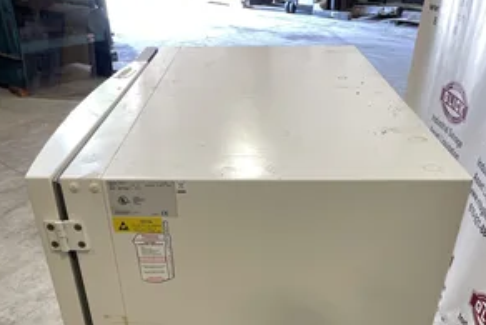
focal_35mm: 37
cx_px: 245
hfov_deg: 51.9
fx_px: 500
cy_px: 313
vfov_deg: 33.4
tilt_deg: -36.0
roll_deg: +0.3
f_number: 1.6
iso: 80
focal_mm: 4.2
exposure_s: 1/60
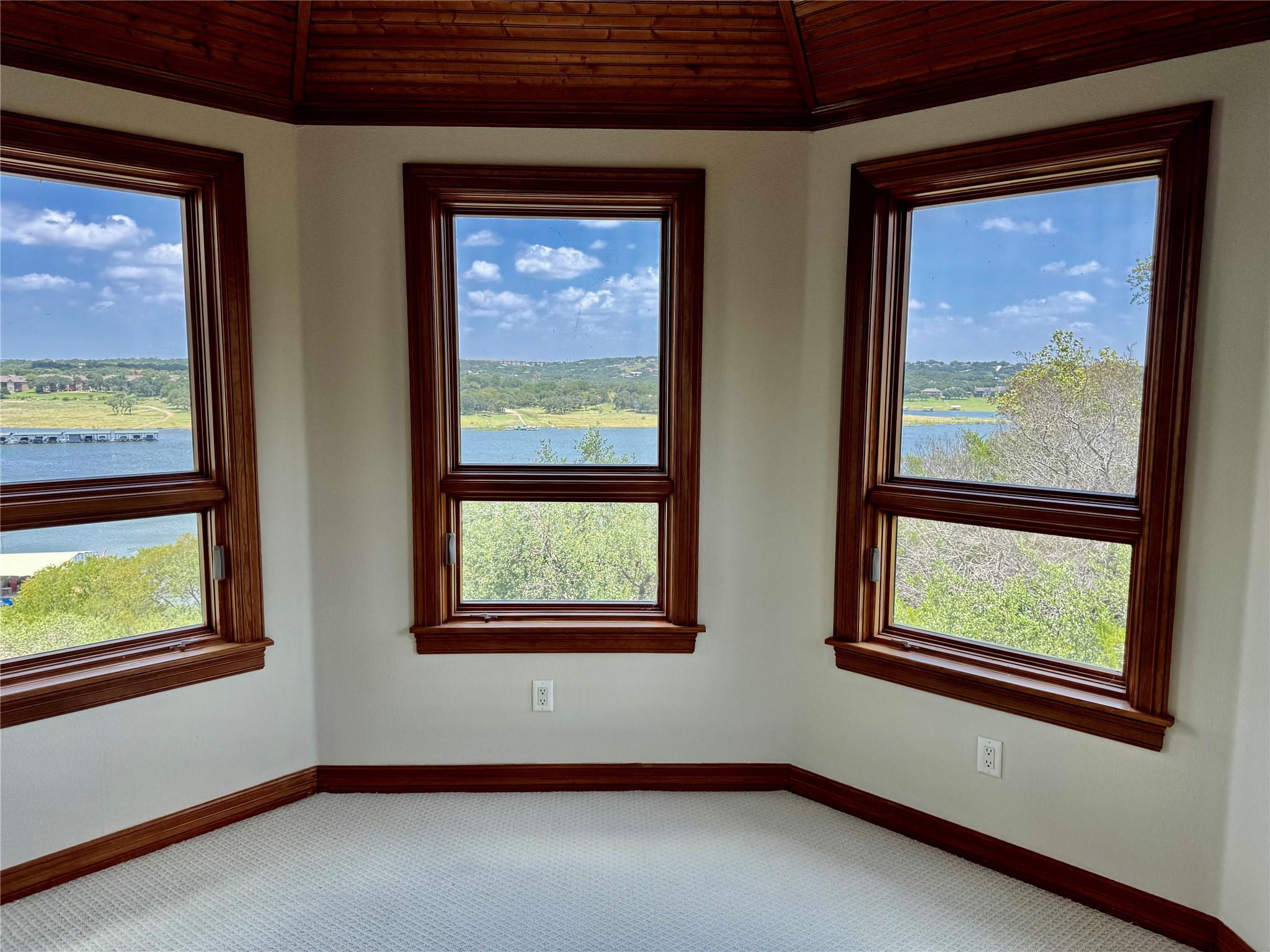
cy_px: 476
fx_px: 881
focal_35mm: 24
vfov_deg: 56.8
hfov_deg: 71.6
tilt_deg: -7.1
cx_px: 635
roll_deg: -0.8
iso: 80
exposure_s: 1/723
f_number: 1.78
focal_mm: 6.76
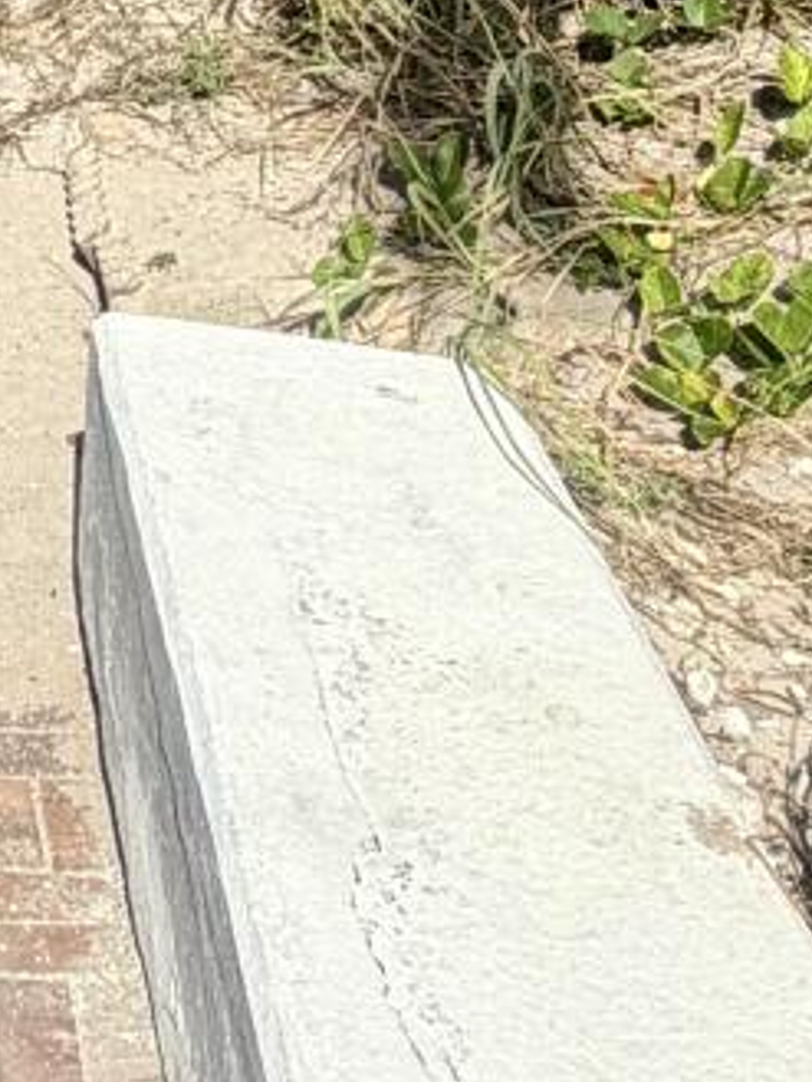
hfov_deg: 16.0
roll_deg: -2.1
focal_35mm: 85
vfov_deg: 19.2
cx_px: -378
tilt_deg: -5.7
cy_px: -674
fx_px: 2657
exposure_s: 1/770
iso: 20
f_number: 2.2
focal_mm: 2.22
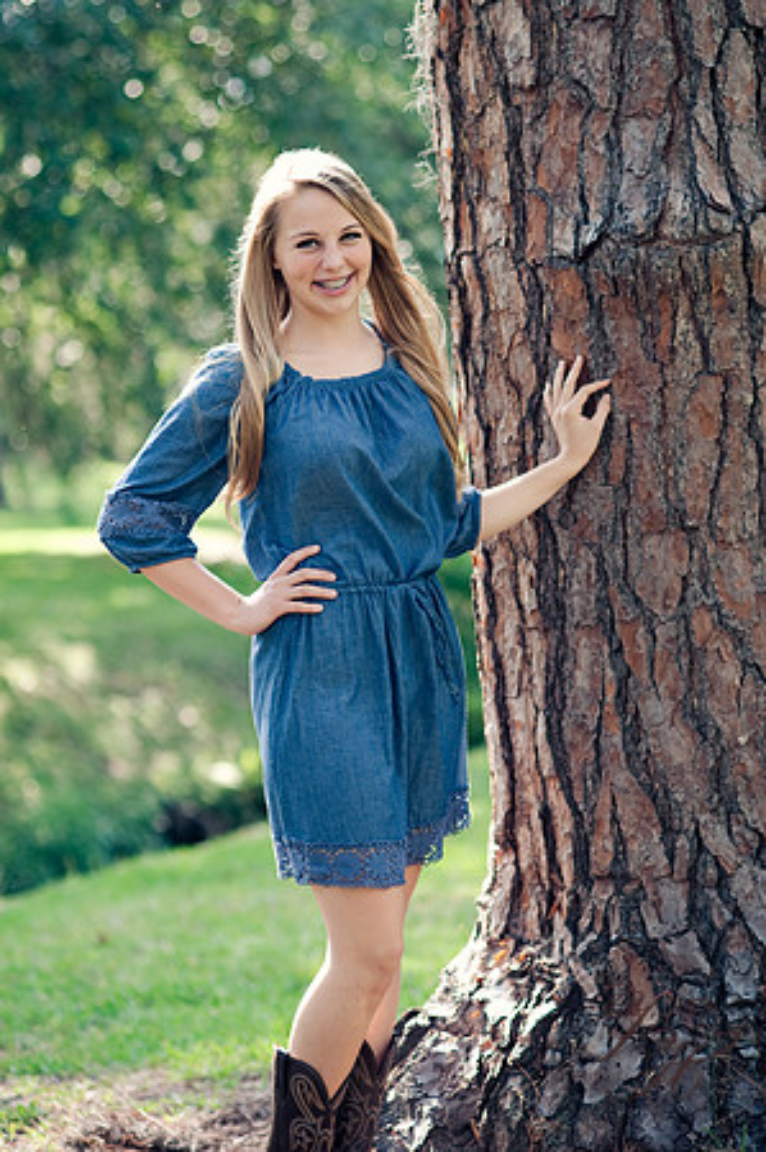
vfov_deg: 23.9
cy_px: 576
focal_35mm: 85
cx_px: 383
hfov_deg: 16.0
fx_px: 2719
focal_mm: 85
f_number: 2.5
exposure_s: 1/400
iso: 200
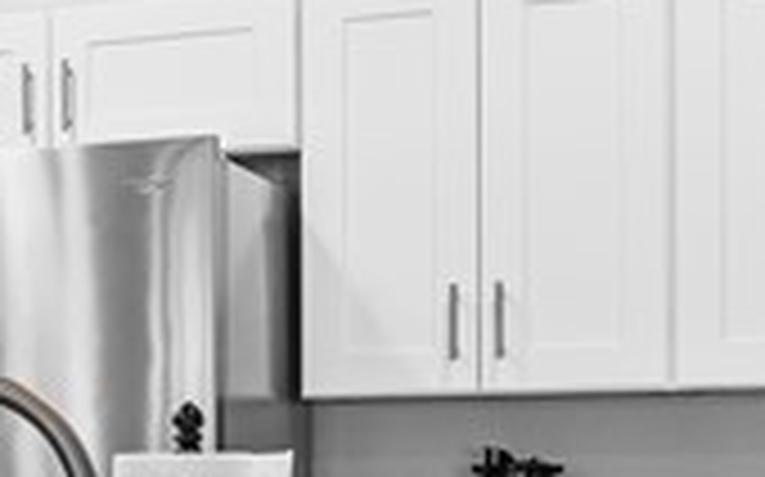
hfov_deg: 14.2
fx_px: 2709
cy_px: 565
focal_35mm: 130
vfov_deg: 9.9
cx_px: -614
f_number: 10
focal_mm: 20
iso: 320
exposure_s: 1/2
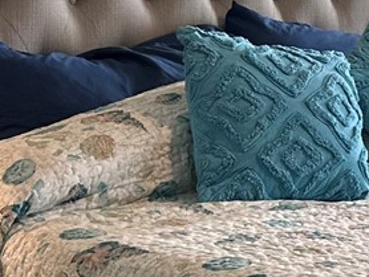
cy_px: 121
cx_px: 575
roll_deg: -2.7
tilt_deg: -8.1
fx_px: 1472
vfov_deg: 10.8
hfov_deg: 13.4
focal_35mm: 138
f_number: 1.78
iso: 160
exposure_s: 1/120
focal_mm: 6.86
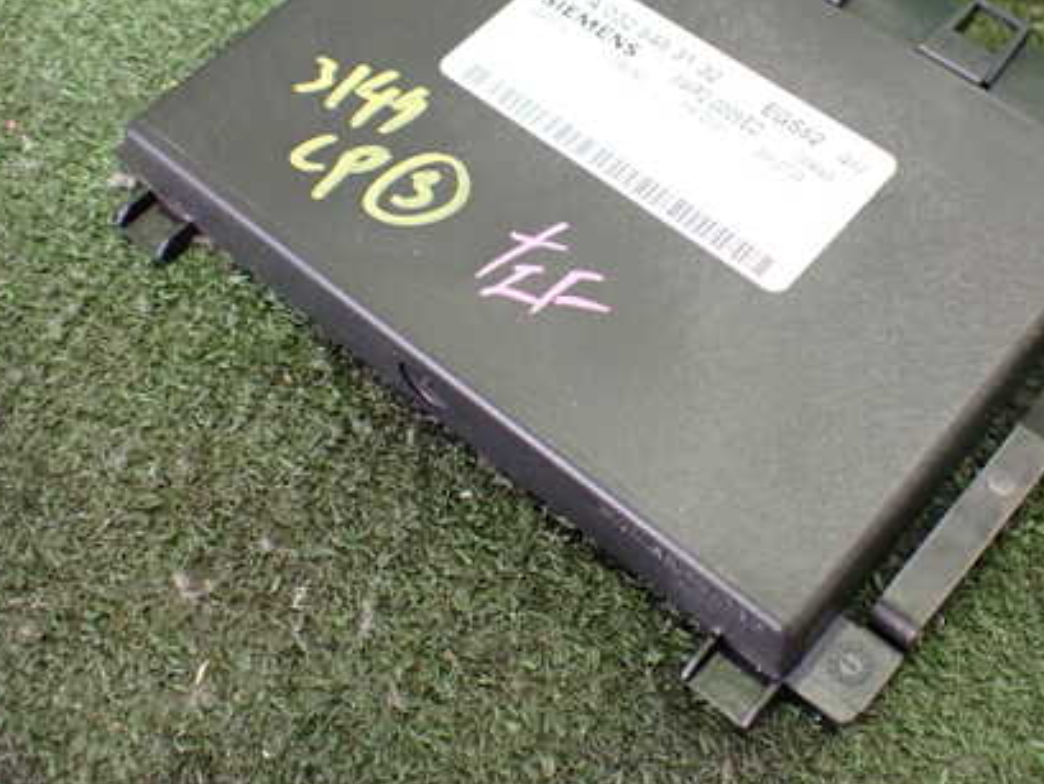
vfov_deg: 32.8
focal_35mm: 44
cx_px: 648
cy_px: 306
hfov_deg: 42.6
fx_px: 1327
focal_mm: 5.4
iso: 800
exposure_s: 1/40
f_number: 2.3
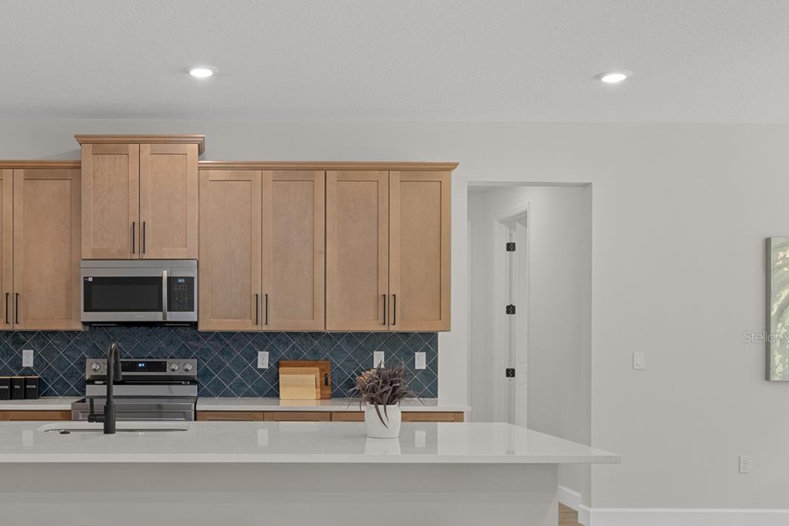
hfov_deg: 49.5
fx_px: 827
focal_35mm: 38
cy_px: 337
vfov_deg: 35.0
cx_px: 225
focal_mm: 17
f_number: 8
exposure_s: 1/8
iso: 320
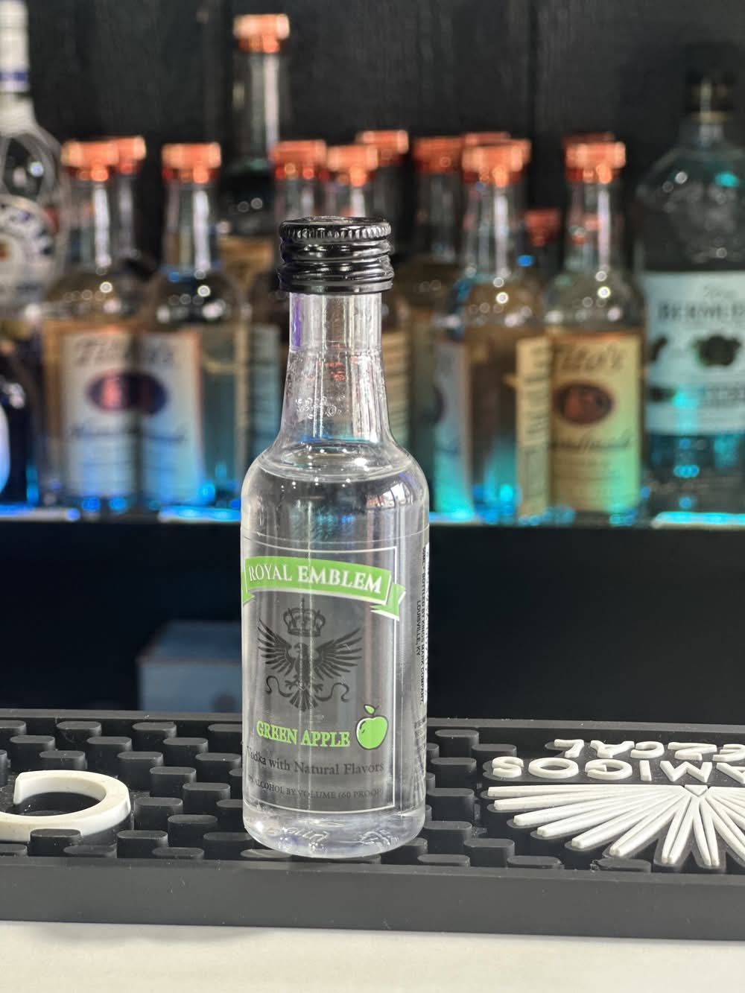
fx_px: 2209
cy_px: 496
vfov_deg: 25.3
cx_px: 372
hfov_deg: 19.1
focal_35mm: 77
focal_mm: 9
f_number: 2.8
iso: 200
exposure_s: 1/40
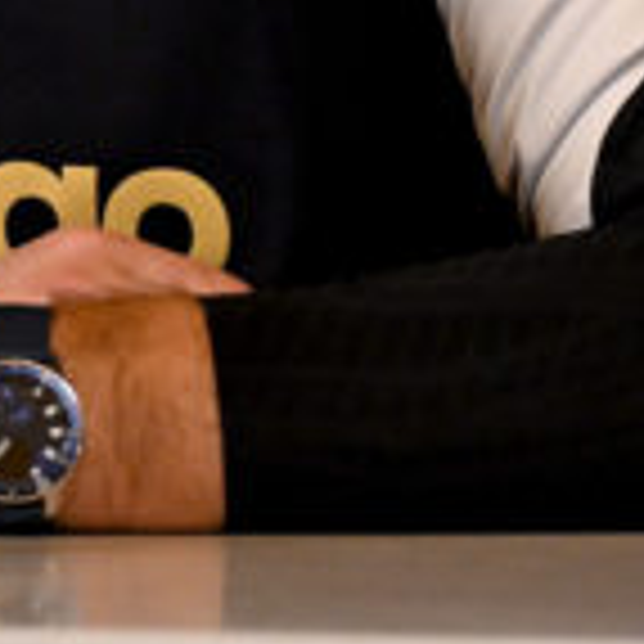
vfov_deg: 2.0
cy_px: -428
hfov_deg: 2.0
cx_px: -180
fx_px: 18817
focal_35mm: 894
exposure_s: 1/500
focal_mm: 200
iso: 2500
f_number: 2.8
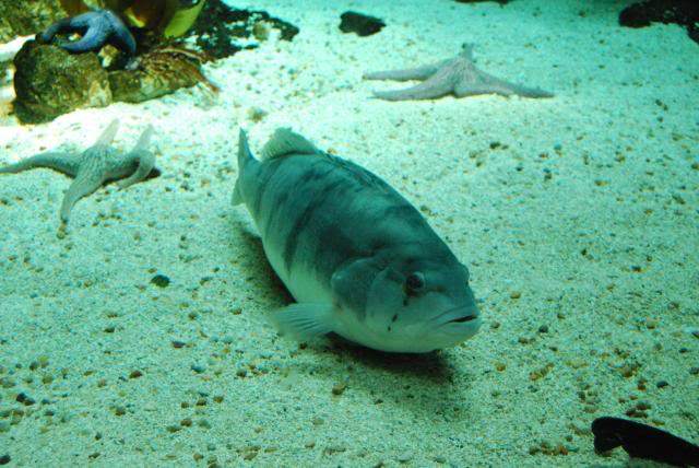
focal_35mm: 42
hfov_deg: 46.4
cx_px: 350
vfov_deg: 32.0
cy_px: 234
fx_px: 816
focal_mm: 28
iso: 1600
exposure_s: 1/60
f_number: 6.3
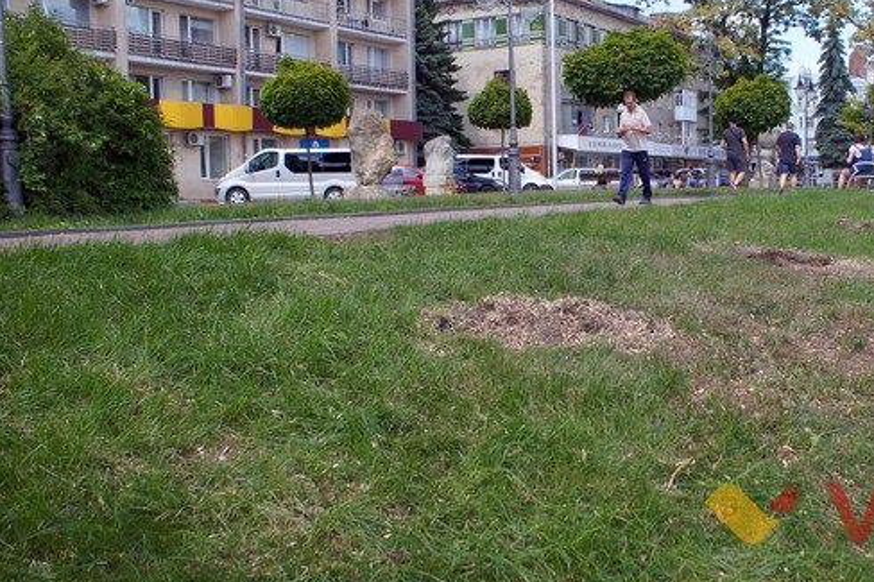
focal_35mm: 43
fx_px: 1044
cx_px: 596
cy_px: 270
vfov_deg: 31.2
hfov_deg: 44.6
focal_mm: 20
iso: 100
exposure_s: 1/320
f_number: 4.5
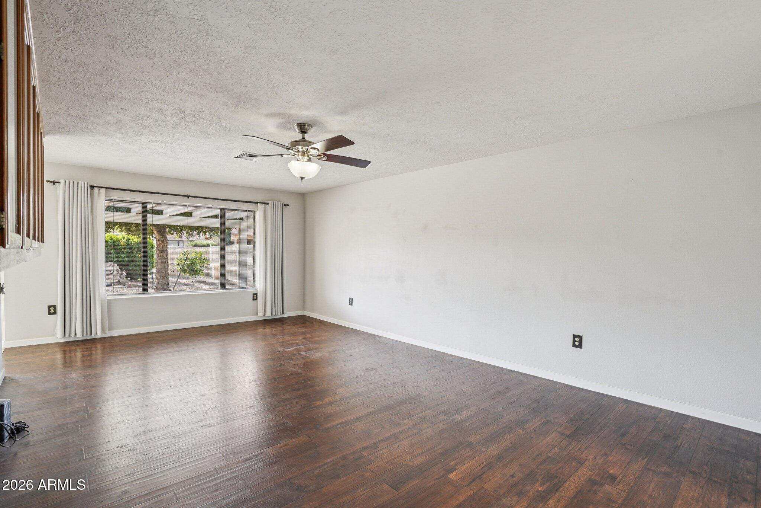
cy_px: 254
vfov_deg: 73.7
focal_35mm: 16
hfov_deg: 96.7
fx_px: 338
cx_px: 380
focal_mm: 16
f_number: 8
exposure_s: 1/15
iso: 400
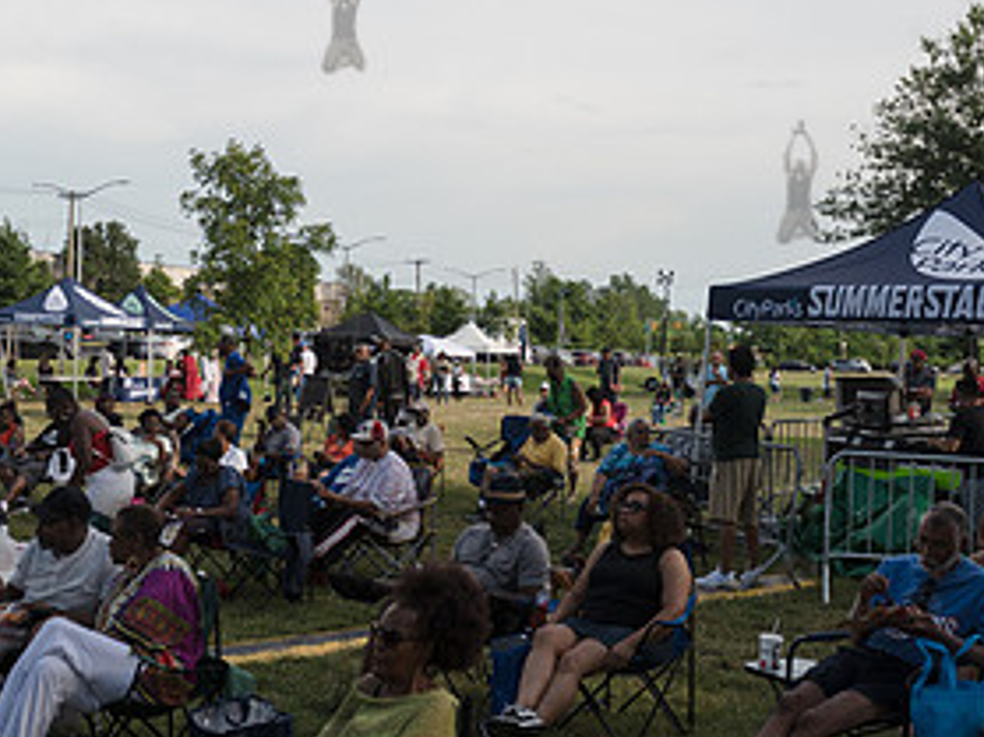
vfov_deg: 30.2
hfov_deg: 39.3
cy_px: 351
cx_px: 342
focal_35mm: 48
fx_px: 1364
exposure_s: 1/2000
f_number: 4
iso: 250
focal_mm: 24
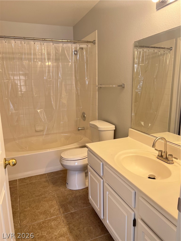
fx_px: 181
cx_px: 90
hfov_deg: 53.1
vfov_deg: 67.3
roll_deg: +1.6
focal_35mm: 26
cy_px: 120
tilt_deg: -11.3
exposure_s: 1/121
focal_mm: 5.7
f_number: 1.5
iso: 100
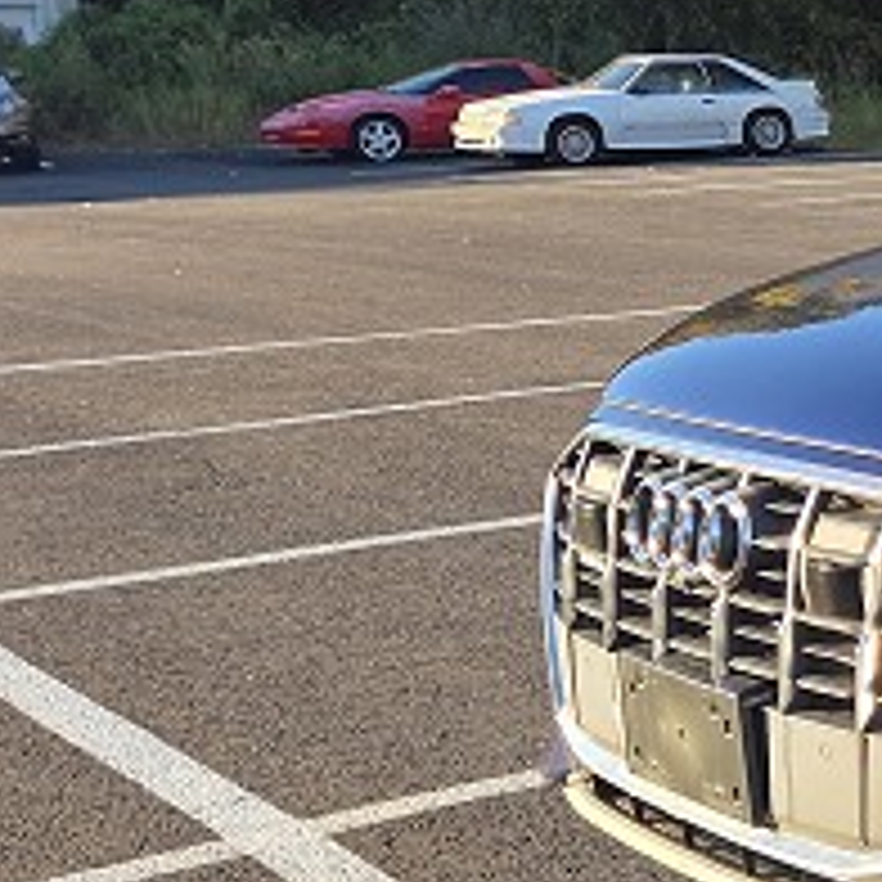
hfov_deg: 17.2
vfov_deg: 20.8
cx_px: 1575
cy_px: 544
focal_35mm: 83
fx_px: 2393
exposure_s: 1/878
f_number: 1.8
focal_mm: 5.4
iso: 80
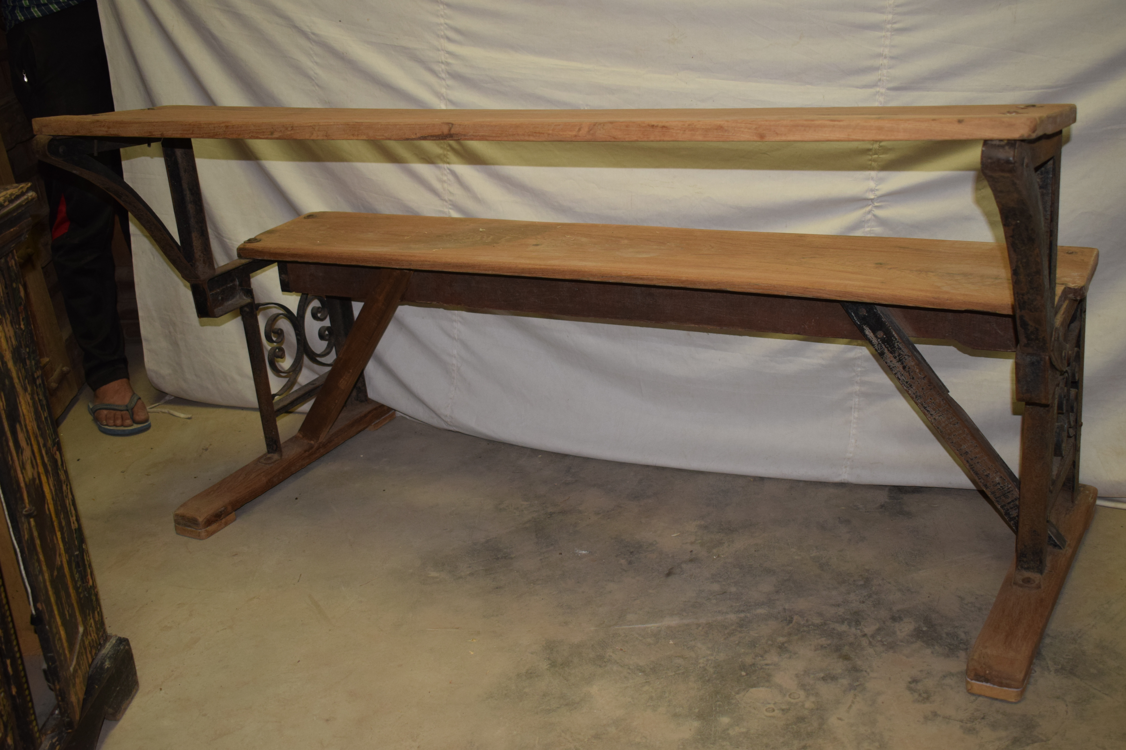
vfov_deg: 31.9
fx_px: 1314
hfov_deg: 46.4
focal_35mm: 42
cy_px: 375
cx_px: 563
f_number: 4.2
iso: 800
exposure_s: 1/60
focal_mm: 28
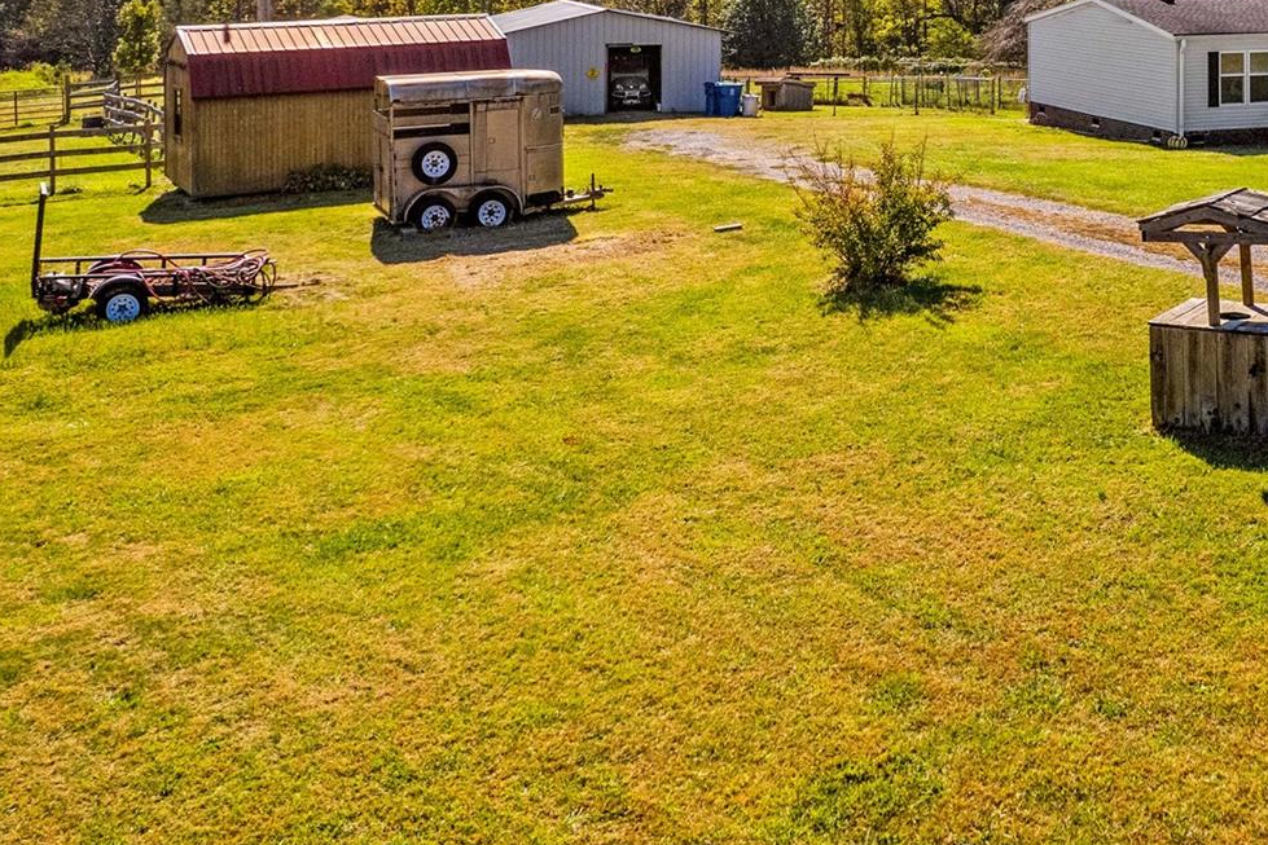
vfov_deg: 28.3
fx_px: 1620
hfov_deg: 41.0
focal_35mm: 46
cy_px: 105
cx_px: 1004
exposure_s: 1/3000
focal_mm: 8.38
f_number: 2.8
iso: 140
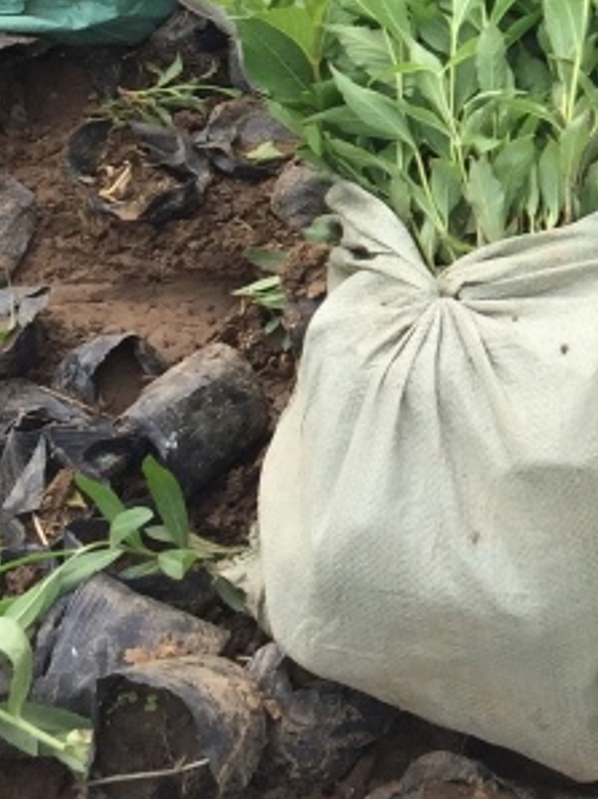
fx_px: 2399
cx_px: 922
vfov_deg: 18.1
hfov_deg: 13.3
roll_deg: +3.9
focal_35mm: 104
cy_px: -135
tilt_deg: -30.7
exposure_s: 1/879
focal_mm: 4.15
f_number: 2.2
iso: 32
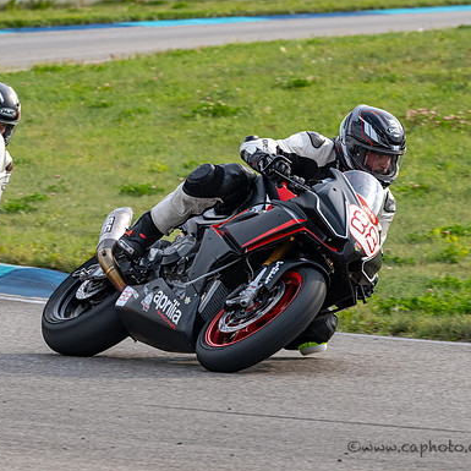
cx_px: 265
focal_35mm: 492
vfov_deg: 3.6
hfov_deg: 3.6
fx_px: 7574
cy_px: 210
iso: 800
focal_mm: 310
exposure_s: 1/800
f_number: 11
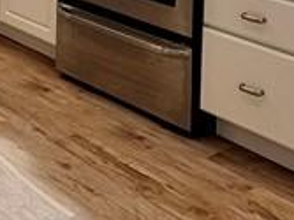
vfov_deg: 14.2
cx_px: 65
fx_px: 730
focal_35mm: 86
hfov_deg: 22.5
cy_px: -229
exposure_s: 1/137
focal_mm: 2.22
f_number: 2.2
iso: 40
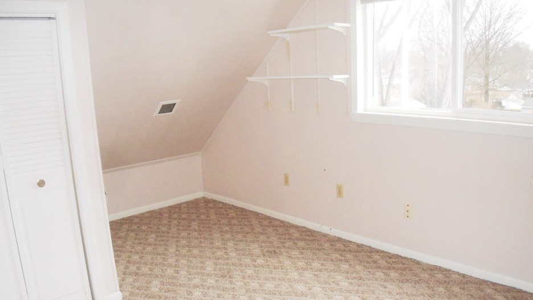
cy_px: 199
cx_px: 282
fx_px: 622
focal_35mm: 44
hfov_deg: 46.4
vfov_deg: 27.0
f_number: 3.9
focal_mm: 6.7
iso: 320
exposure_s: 1/30
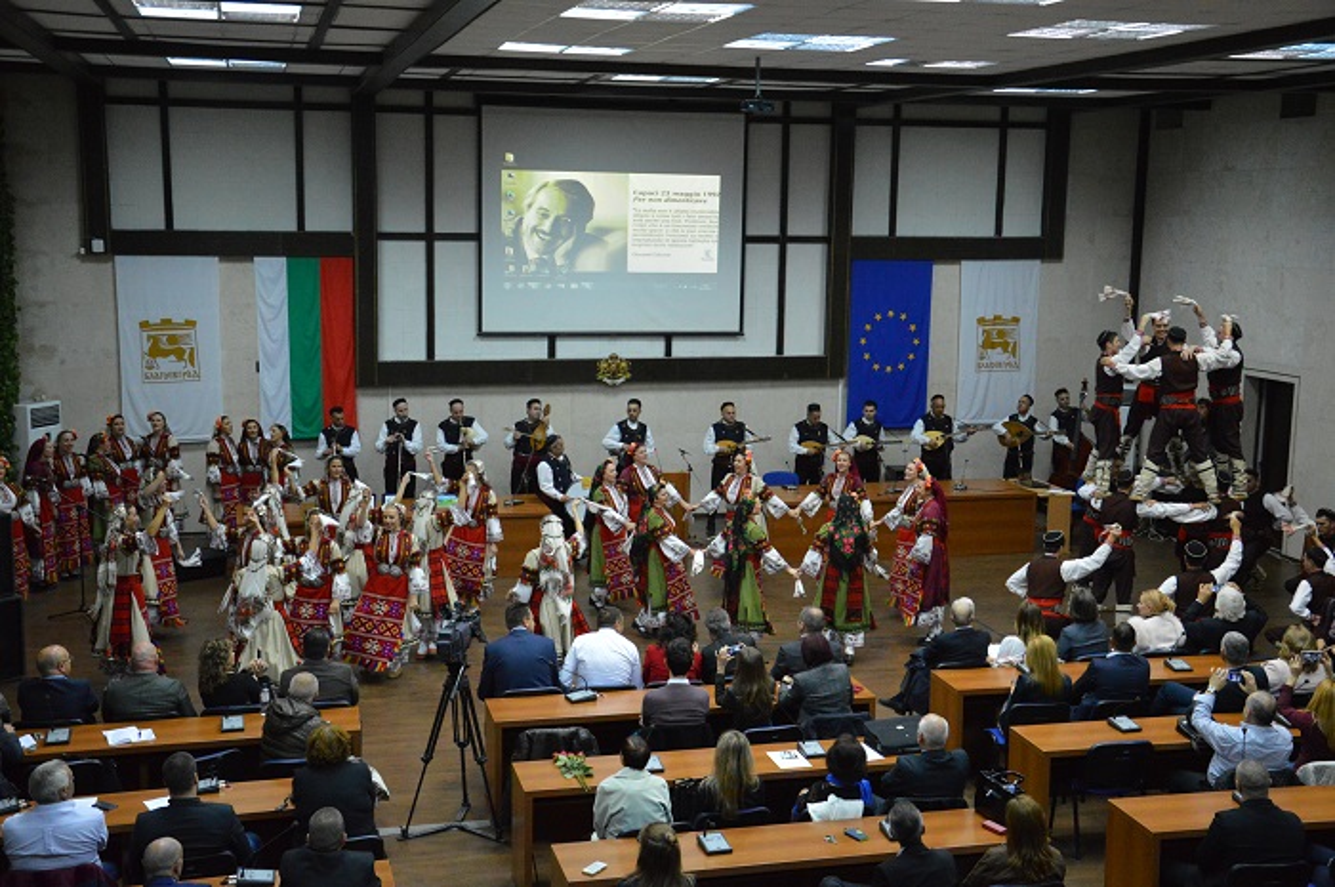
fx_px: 1556
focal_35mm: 42
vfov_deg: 31.8
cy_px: 444
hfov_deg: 46.4
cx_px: 668
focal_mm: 28
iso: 3200
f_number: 4
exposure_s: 1/200
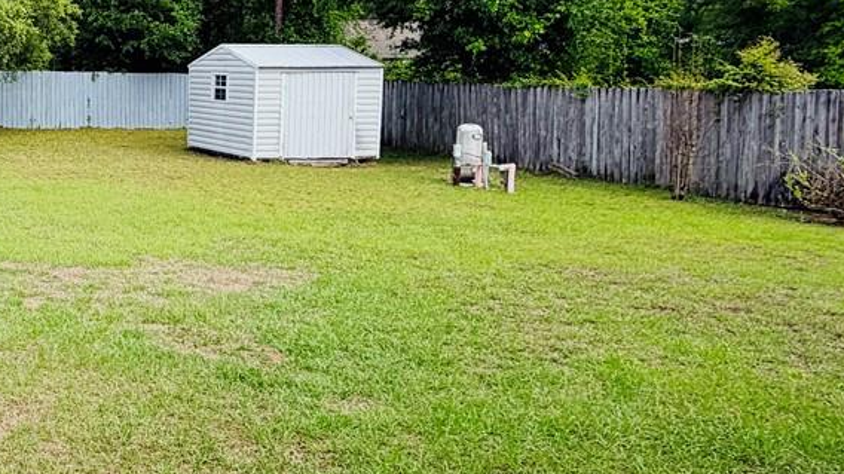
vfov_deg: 27.3
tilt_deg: -4.4
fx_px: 962
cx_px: -92
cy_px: 119
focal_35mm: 43
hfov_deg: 38.7
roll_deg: +0.7
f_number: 2.2
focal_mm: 2.22
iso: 32
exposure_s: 1/770
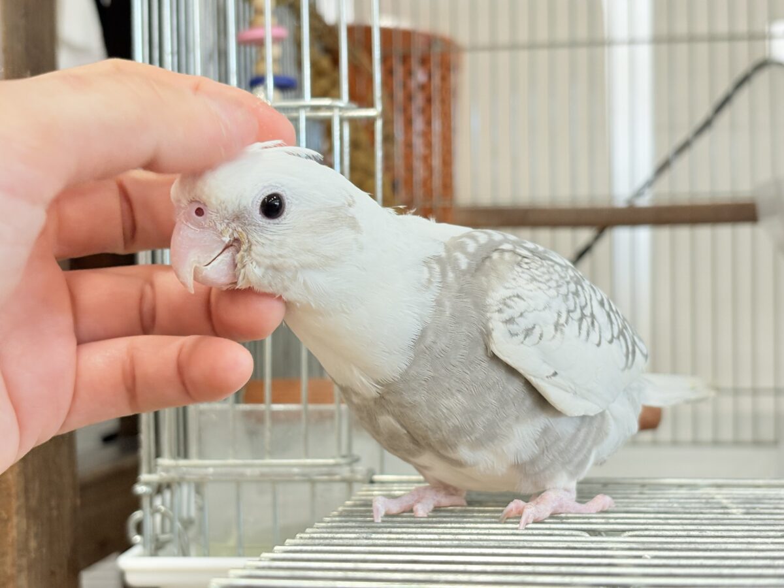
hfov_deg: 36.8
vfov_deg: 28.0
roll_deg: +2.0
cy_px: 294
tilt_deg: +1.7
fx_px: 1178
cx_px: 392
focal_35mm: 52
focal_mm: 5.96
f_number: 1.6
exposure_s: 1/50
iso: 64
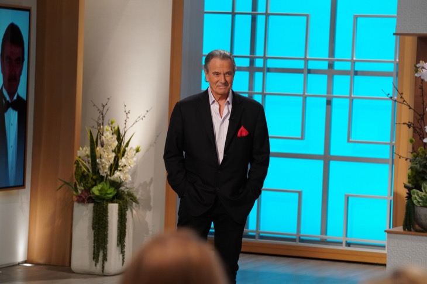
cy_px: 142
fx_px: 1695
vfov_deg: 9.6
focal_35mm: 143
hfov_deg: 14.4
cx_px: 214
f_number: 5
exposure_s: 1/320
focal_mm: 143
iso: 6400
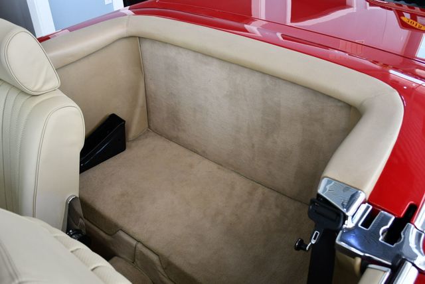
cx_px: 212
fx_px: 425
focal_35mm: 36
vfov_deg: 36.9
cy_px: 142
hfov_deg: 53.1
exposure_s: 1/250
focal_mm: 18
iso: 450
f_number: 3.5
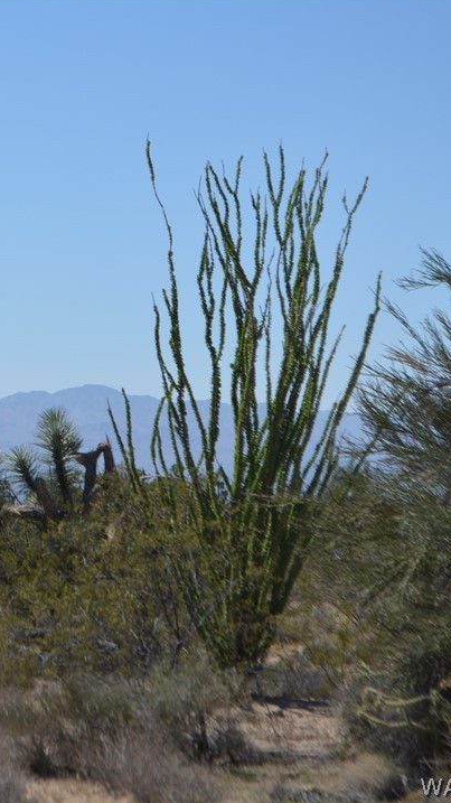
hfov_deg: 9.2
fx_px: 2782
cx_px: -76
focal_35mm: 131
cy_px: 400
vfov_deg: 16.4
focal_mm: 55
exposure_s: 1/2000
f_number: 7.1
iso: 400
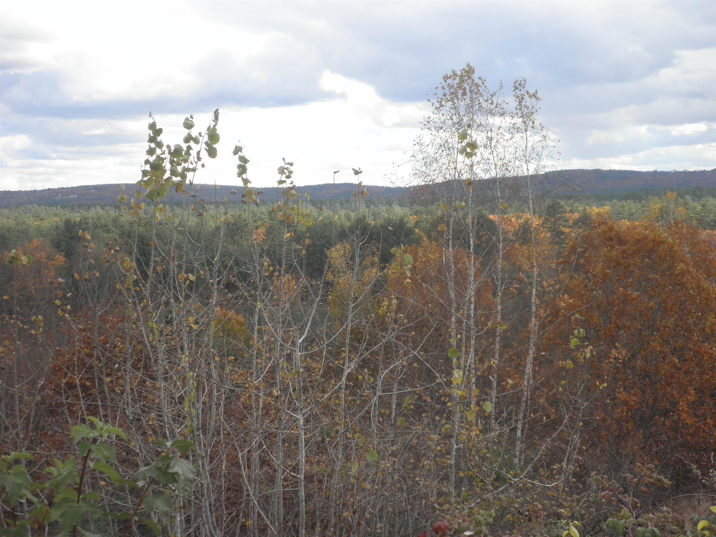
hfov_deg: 37.5
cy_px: 268
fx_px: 1055
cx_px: 358
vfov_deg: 28.6
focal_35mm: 51
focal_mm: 9
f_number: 3.8
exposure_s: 1/250
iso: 64
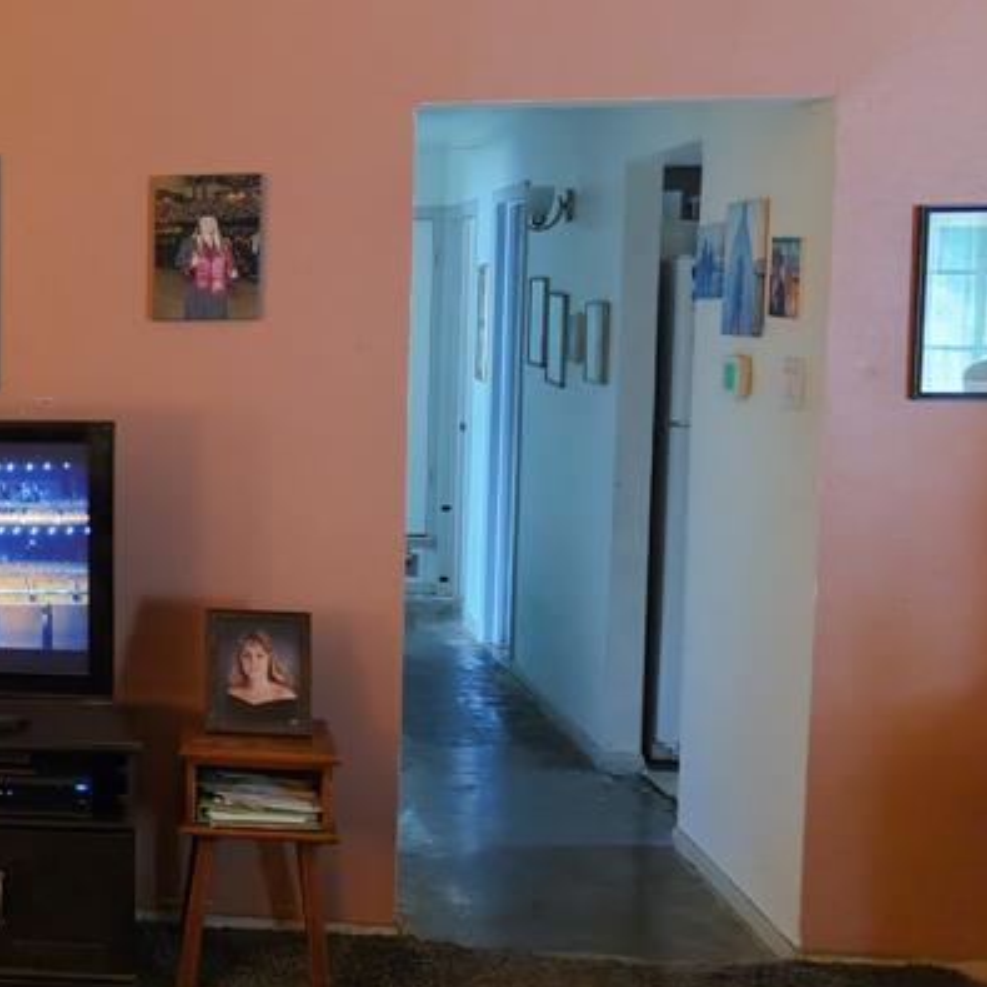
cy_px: 435
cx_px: -127
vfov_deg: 31.1
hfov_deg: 28.0
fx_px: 1774
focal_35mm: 55
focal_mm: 8.67
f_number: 1.8
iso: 840
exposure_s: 1/15
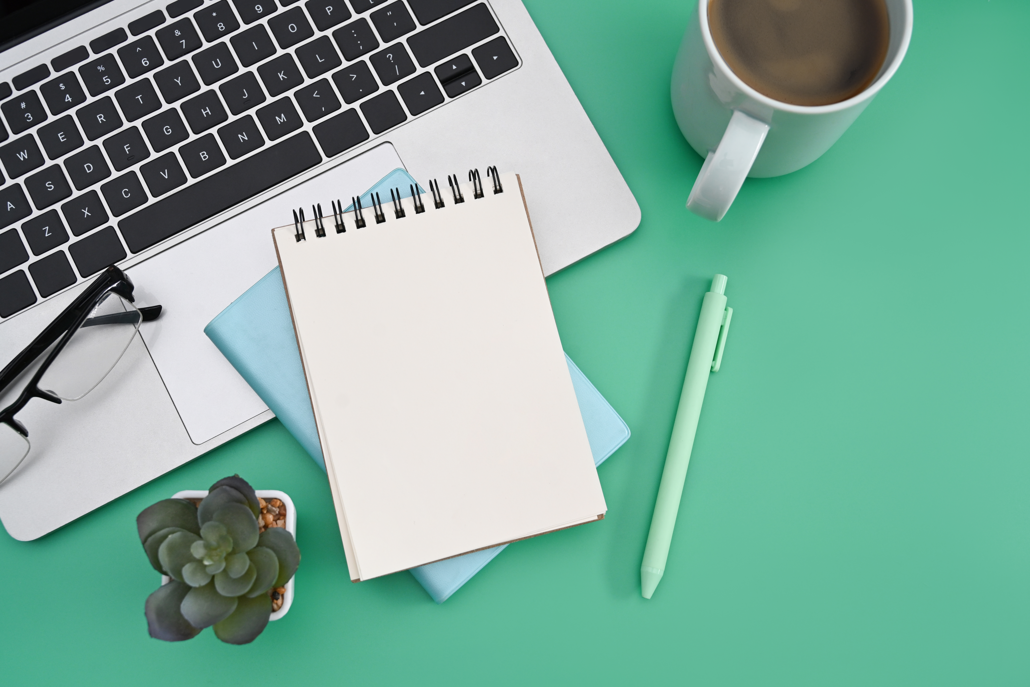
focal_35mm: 39
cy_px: 344
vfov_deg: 34.2
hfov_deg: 49.6
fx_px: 1116
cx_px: 515
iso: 400
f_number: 5.6
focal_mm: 39
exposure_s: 1/80
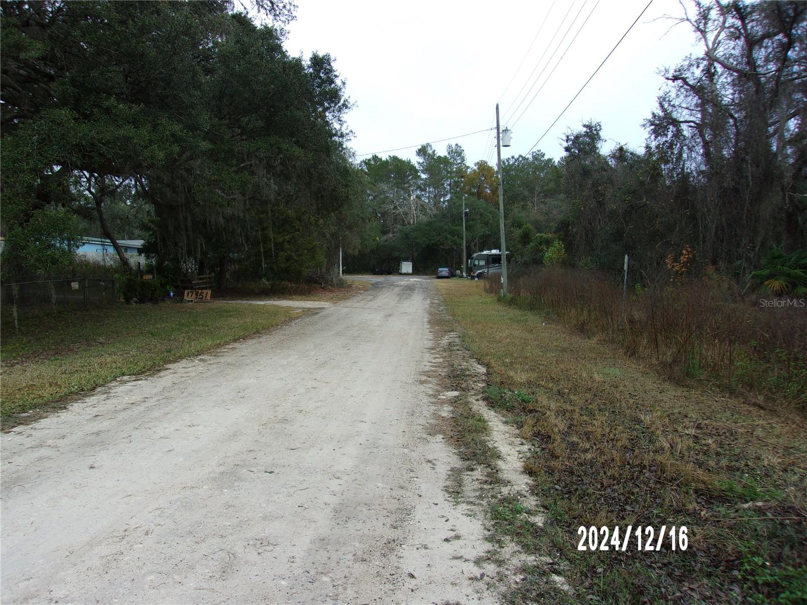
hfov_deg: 65.3
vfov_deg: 51.4
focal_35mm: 27
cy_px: 302
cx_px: 404
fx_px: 629
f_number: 3
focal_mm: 4.9
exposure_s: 1/250
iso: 80
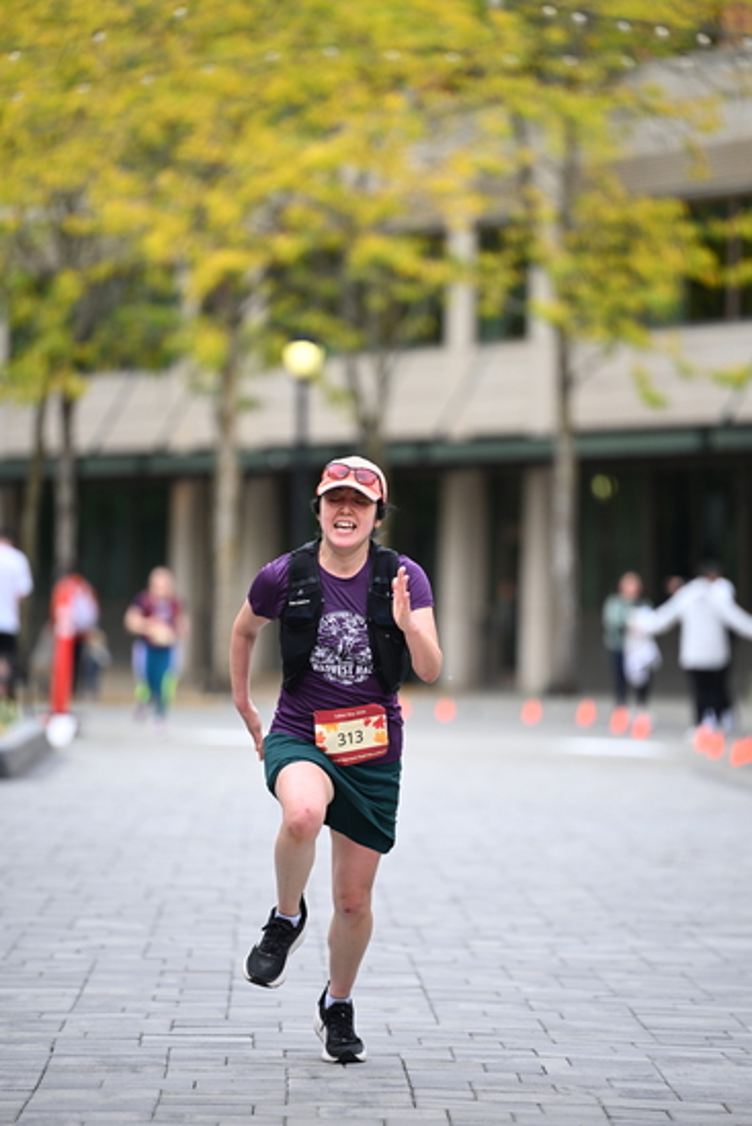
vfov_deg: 10.3
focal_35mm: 200
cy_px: 563
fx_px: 6262
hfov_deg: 6.9
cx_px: 376
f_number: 2.8
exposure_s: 1/2000
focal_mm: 200
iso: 640
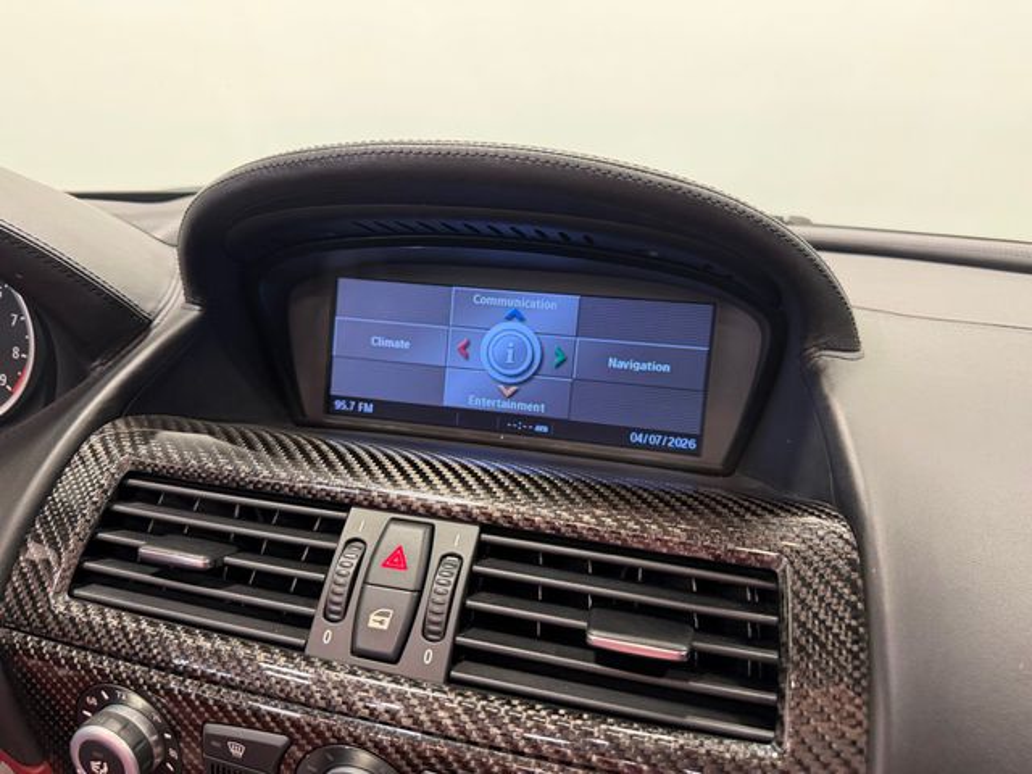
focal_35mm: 24
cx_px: 516
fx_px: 716
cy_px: 387
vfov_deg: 56.8
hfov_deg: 71.6
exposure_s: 1/120
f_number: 1.78
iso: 200
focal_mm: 6.76
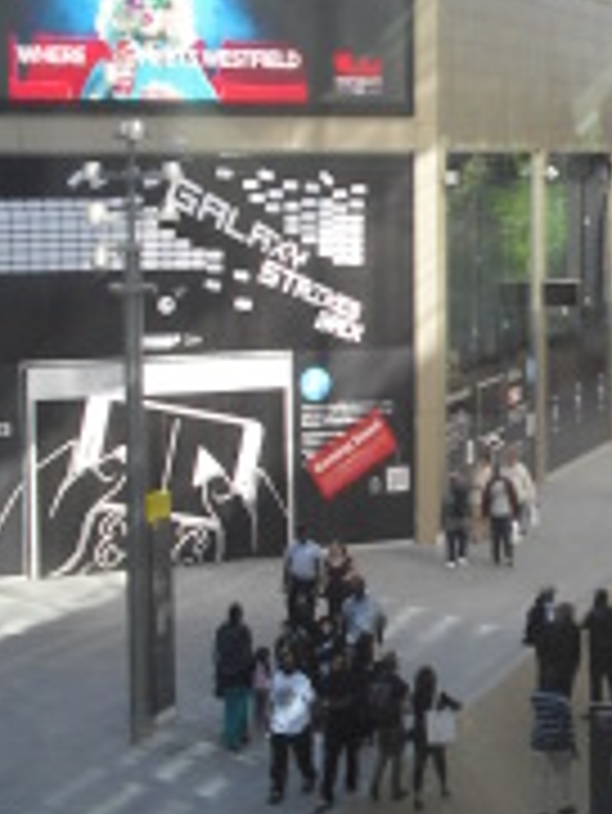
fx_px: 2402
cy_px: 472
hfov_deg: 14.2
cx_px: 698
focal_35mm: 102
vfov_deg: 19.2
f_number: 3.1
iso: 100
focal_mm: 6.3
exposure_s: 1/200
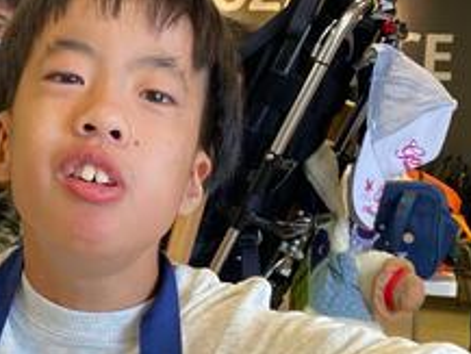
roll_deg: -2.3
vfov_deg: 17.6
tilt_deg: -4.8
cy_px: 220
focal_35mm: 84
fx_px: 1144
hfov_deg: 22.7
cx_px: 46
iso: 125
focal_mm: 4.25
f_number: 1.8
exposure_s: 1/120
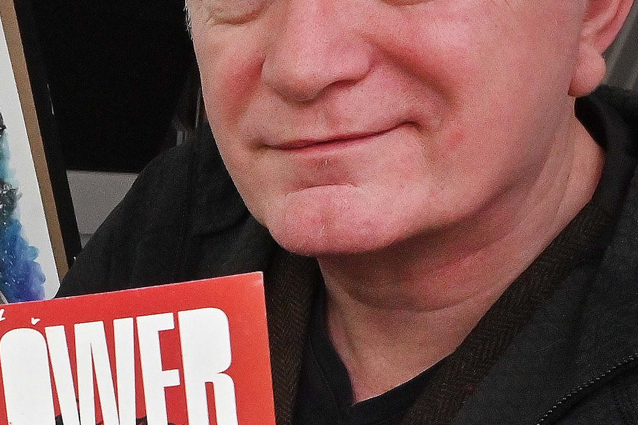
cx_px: -163
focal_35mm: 83
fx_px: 1470
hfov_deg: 22.3
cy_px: 397
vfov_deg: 16.2
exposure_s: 1/50
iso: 2000
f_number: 10
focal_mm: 19
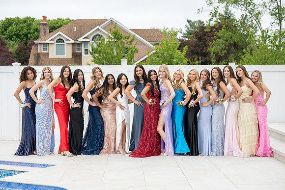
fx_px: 554
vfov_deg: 19.5
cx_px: 142
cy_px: 95
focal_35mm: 70
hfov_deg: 28.8
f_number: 3.5
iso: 320
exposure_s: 1/800
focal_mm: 70
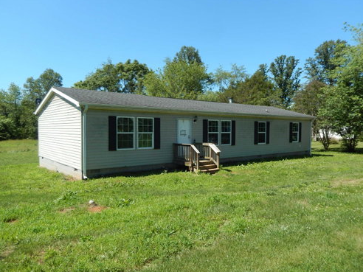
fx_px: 273
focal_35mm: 26
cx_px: 184
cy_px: 139
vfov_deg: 53.1
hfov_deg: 67.3
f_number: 3.4
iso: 125
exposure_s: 1/800
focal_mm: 4.5
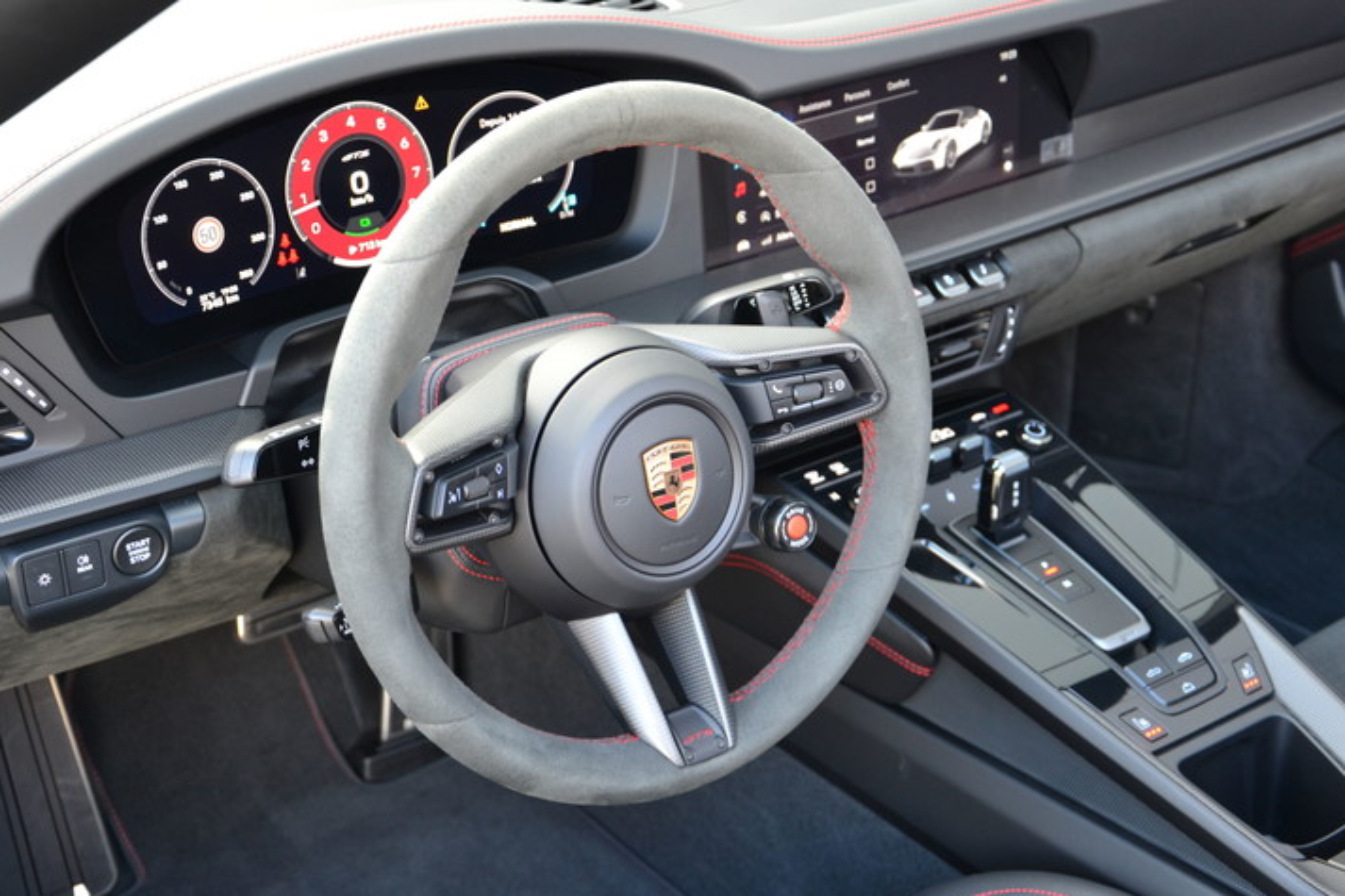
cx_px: 703
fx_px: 2112
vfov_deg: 24.0
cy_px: 438
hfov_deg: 35.3
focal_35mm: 57
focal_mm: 35
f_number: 4.5
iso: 400
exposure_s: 1/20
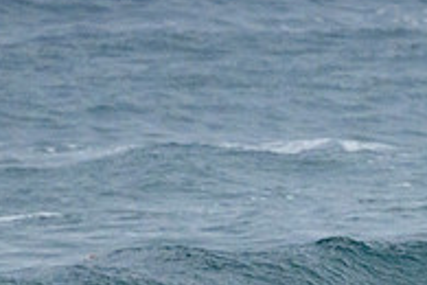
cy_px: 305
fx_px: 38830
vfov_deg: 0.4
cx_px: 576
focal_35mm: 3274
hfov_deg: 0.6
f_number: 11
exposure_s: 1/2000
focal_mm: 800
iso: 2500
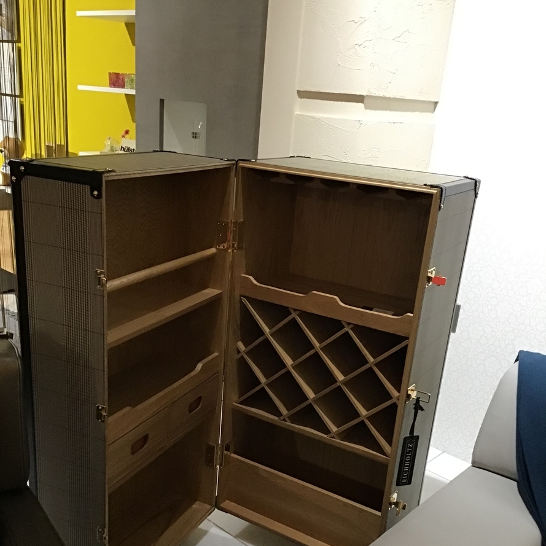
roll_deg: -3.5
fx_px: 660
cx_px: 270
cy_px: 343
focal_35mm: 37
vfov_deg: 44.5
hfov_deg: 44.9
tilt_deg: -20.7
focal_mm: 3.3
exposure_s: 1/24
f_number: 2.4
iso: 200
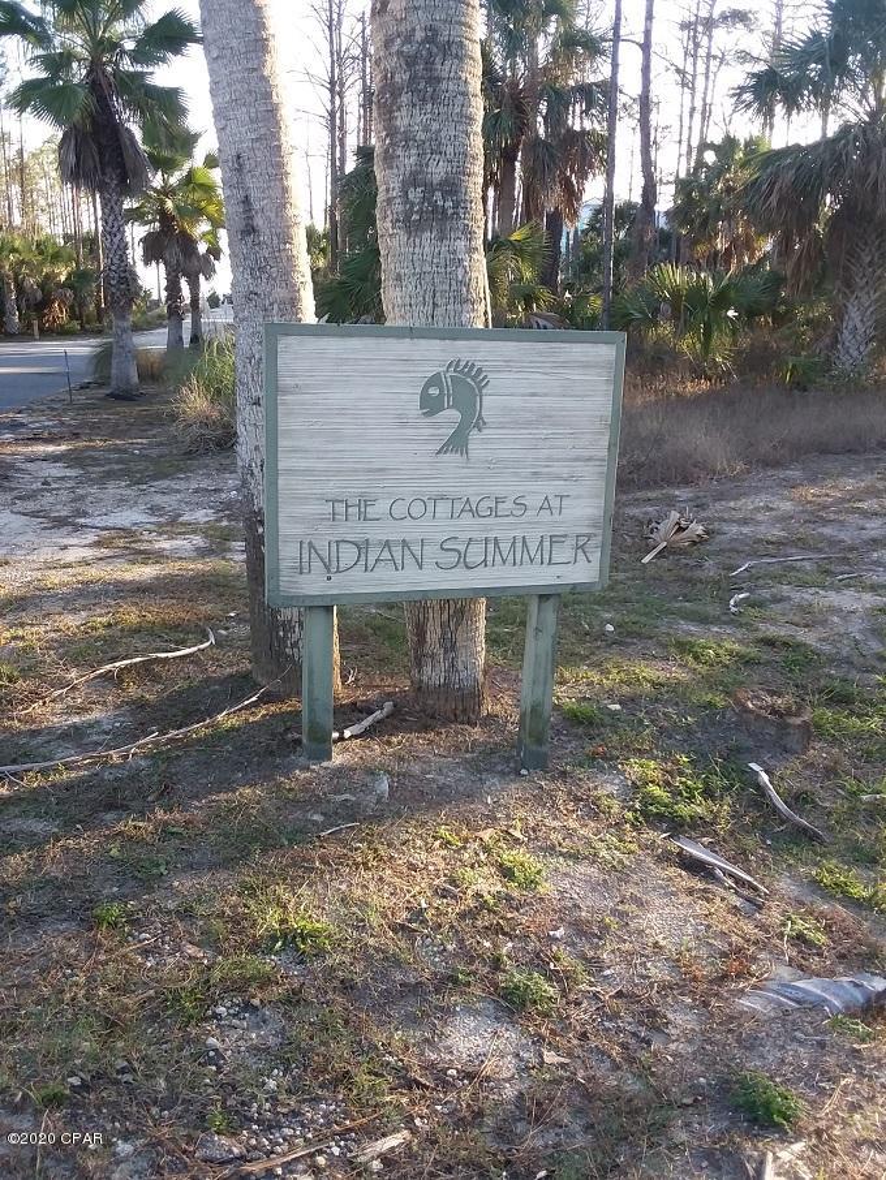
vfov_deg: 61.6
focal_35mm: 29
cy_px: 590
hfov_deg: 48.2
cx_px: 443
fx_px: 989
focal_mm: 2.47
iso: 40
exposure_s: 1/150
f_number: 1.9
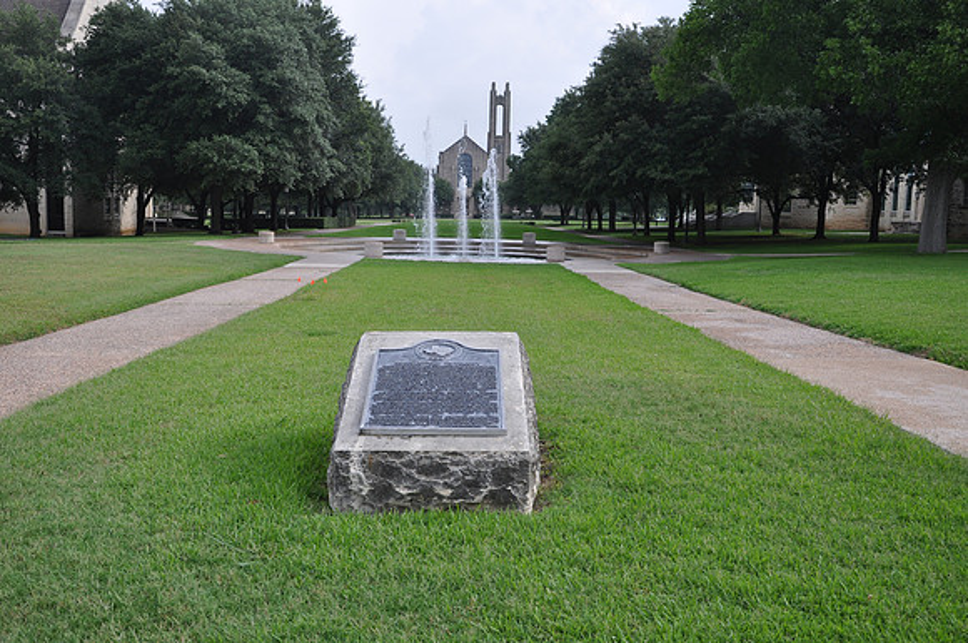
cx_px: 484
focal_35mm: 39
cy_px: 322
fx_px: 1047
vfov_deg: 34.1
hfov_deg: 49.6
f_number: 6.3
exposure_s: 1/160
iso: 200
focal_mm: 26
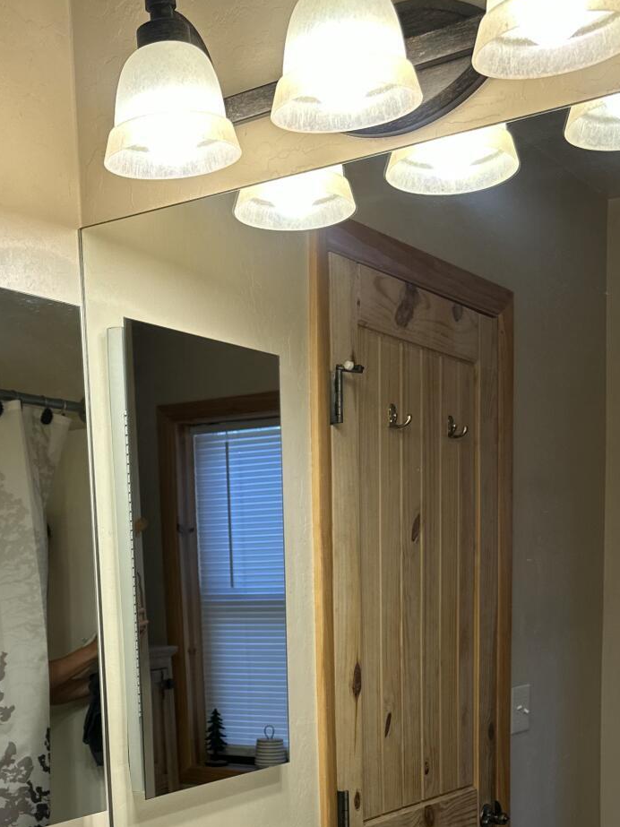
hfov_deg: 27.8
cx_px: 181
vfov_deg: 34.5
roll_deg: +1.7
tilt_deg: -6.4
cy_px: 760
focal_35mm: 52
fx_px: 1242
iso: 80
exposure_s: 1/120
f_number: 1.78
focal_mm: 6.86
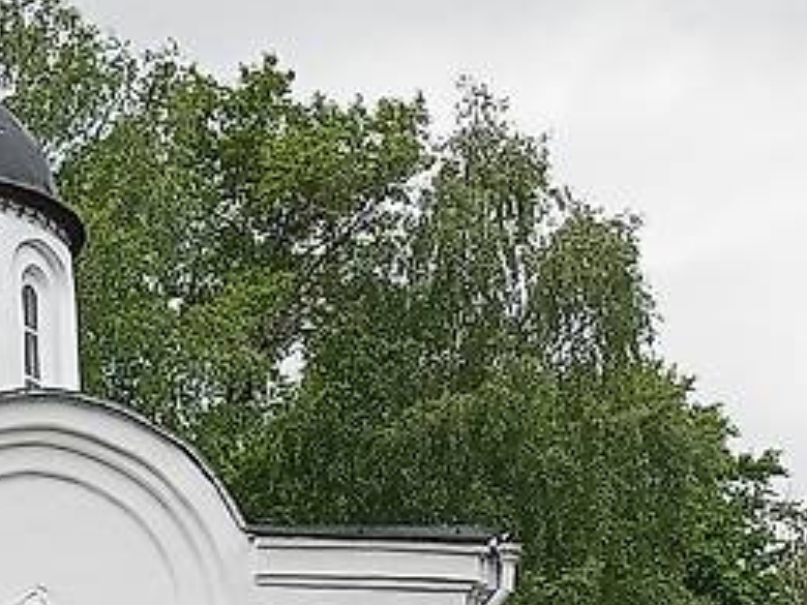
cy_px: 639
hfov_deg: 13.9
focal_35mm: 129
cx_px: -546
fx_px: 3007
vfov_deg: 11.4
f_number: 1.8
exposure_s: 1/750
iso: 112
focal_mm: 4.69
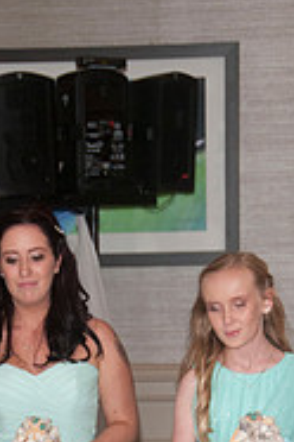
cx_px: 108
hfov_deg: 6.9
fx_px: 2438
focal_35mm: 199
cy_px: 523
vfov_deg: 10.2
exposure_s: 1/125
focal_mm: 55
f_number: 5.6
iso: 800
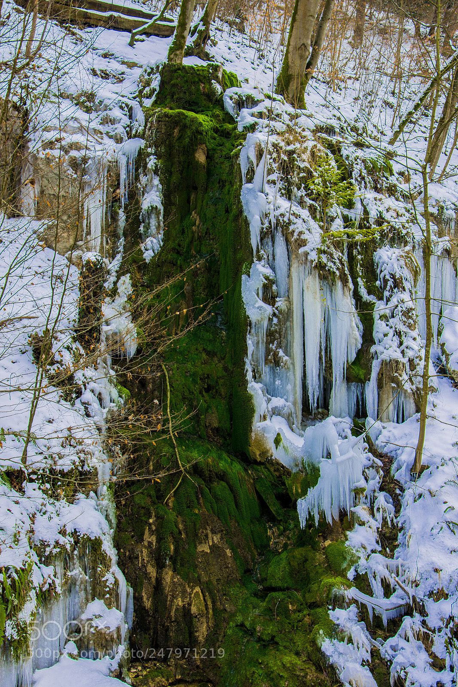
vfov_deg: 49.6
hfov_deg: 34.2
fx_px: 745
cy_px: 344
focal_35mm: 39
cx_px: 229
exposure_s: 1/25
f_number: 7.1
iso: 100
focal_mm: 26
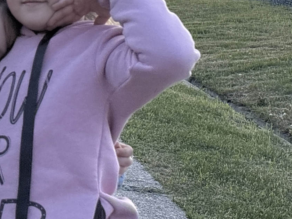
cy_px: 69
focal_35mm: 124
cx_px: -49
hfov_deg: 15.4
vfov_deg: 11.9
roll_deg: -2.2
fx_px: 1046
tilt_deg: -7.1
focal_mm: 5.96
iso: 40
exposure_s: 1/100
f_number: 1.6
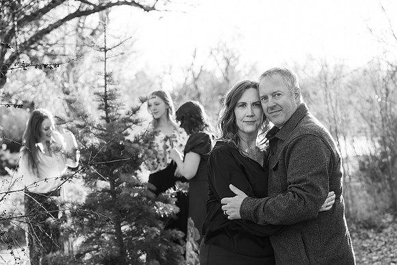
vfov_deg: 19.5
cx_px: 198
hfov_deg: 28.8
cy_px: 132
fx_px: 772
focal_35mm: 70
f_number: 4.5
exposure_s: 1/800
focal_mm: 70
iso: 1000
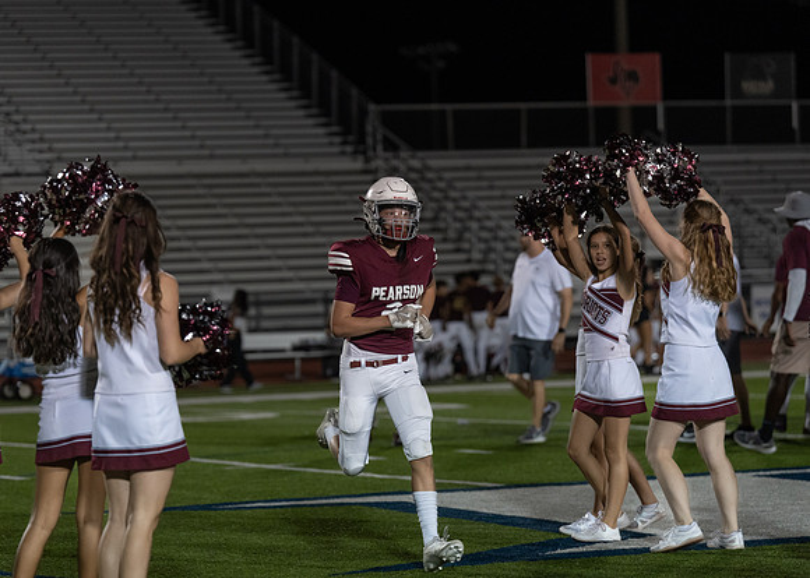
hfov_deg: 15.1
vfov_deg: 10.8
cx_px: 354
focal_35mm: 133
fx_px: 3065
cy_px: 293
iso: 2000
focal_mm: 116
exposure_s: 1/1000
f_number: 2.8
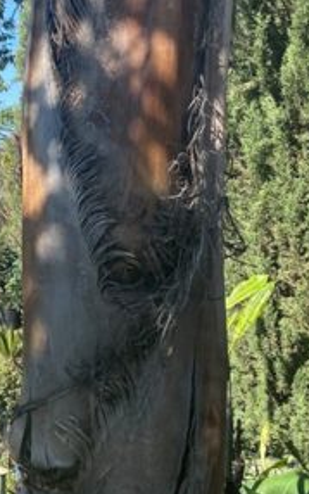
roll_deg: -2.5
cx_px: -304
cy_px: 263
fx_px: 996
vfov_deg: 27.8
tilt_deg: +1.1
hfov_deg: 14.6
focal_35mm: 74
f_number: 1.8
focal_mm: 4.25
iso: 32
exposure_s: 1/1063
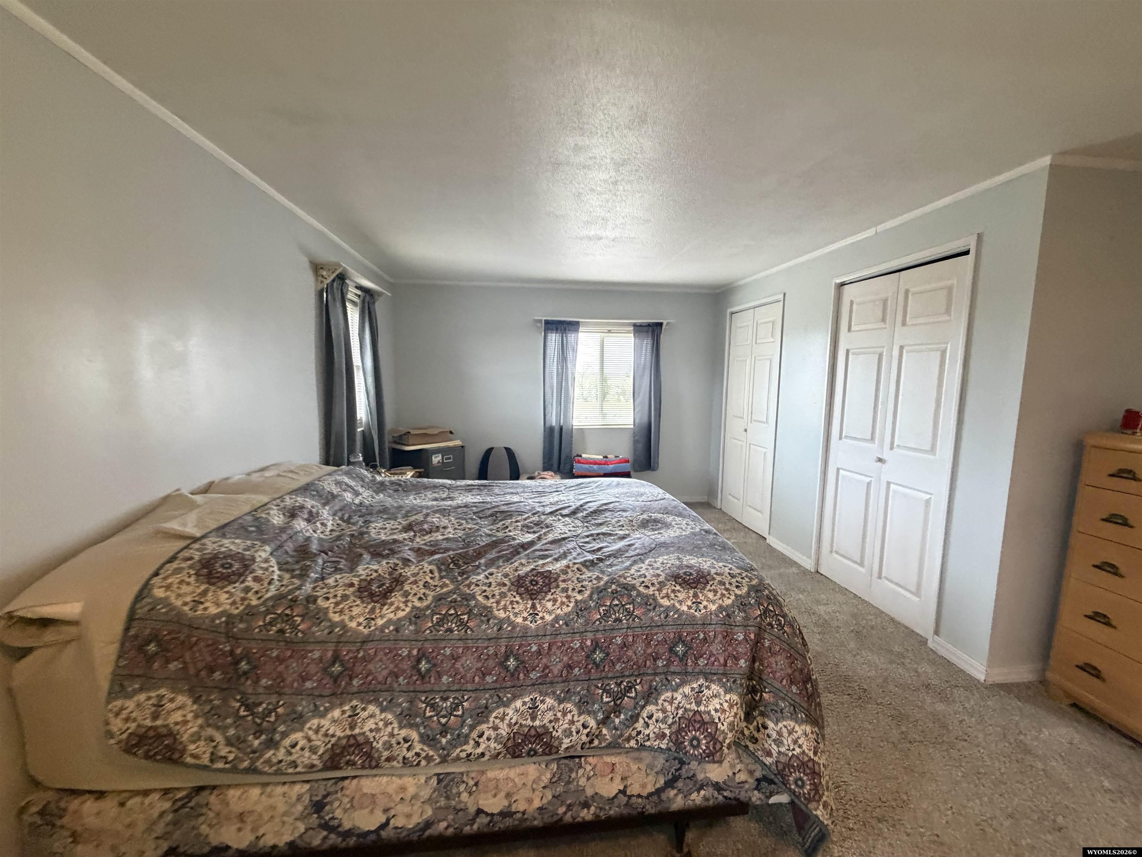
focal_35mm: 14
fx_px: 462
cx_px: 571
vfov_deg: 85.7
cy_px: 428
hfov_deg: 102.1
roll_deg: -0.7
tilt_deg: -8.3
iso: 400
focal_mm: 2.22
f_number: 2.2
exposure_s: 1/60
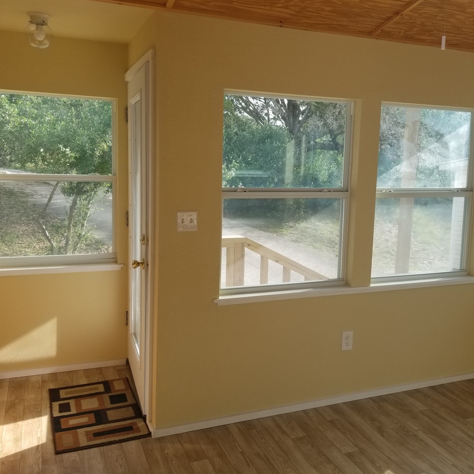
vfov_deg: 51.1
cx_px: 283
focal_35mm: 32
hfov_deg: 50.8
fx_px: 496
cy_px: 230
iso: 50
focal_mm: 4.25
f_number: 1.7
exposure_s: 1/357
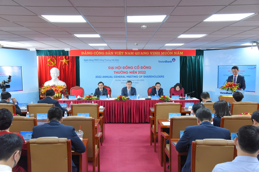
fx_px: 288
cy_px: 86
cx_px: 130
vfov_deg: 33.4
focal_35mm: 40
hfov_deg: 48.5
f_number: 5.6
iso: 3200
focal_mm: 40
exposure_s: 1/125
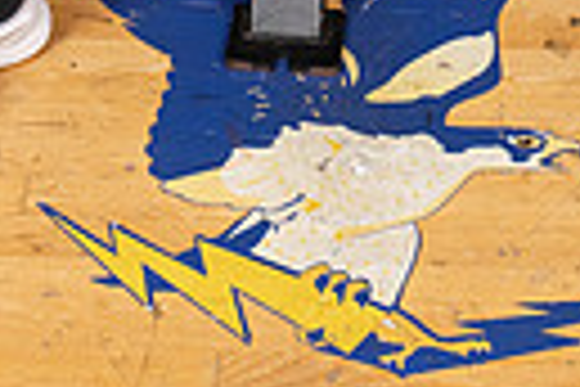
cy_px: -567
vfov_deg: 7.9
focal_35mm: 160
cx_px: 166
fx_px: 2578
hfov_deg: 12.8
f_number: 7.1
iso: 800
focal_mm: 46
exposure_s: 1/250
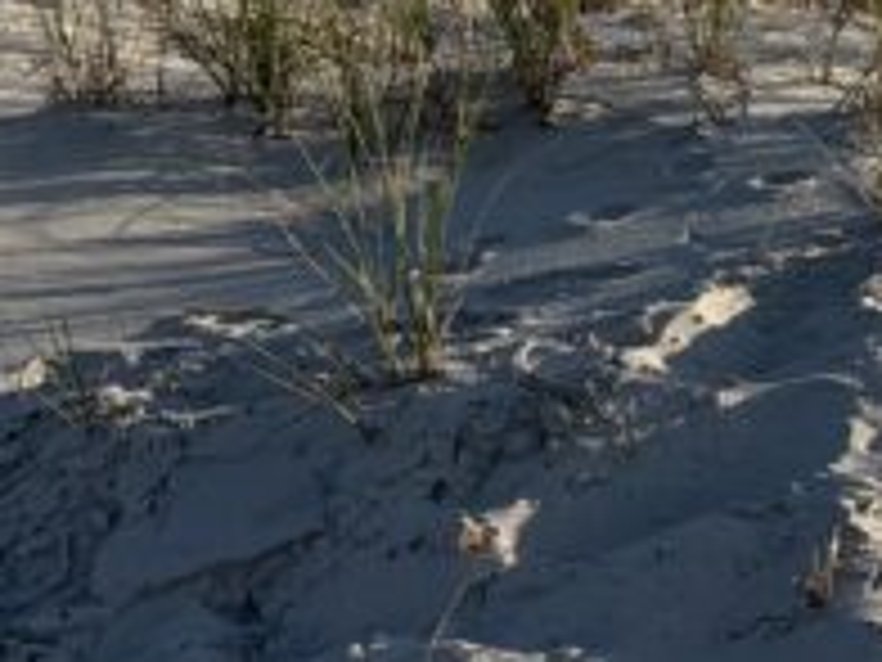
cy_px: -221
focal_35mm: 136
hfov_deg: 12.9
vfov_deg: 10.6
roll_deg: -0.1
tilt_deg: -2.3
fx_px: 3465
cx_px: 1692
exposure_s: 1/5076
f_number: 1.6
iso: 50
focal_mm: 5.96
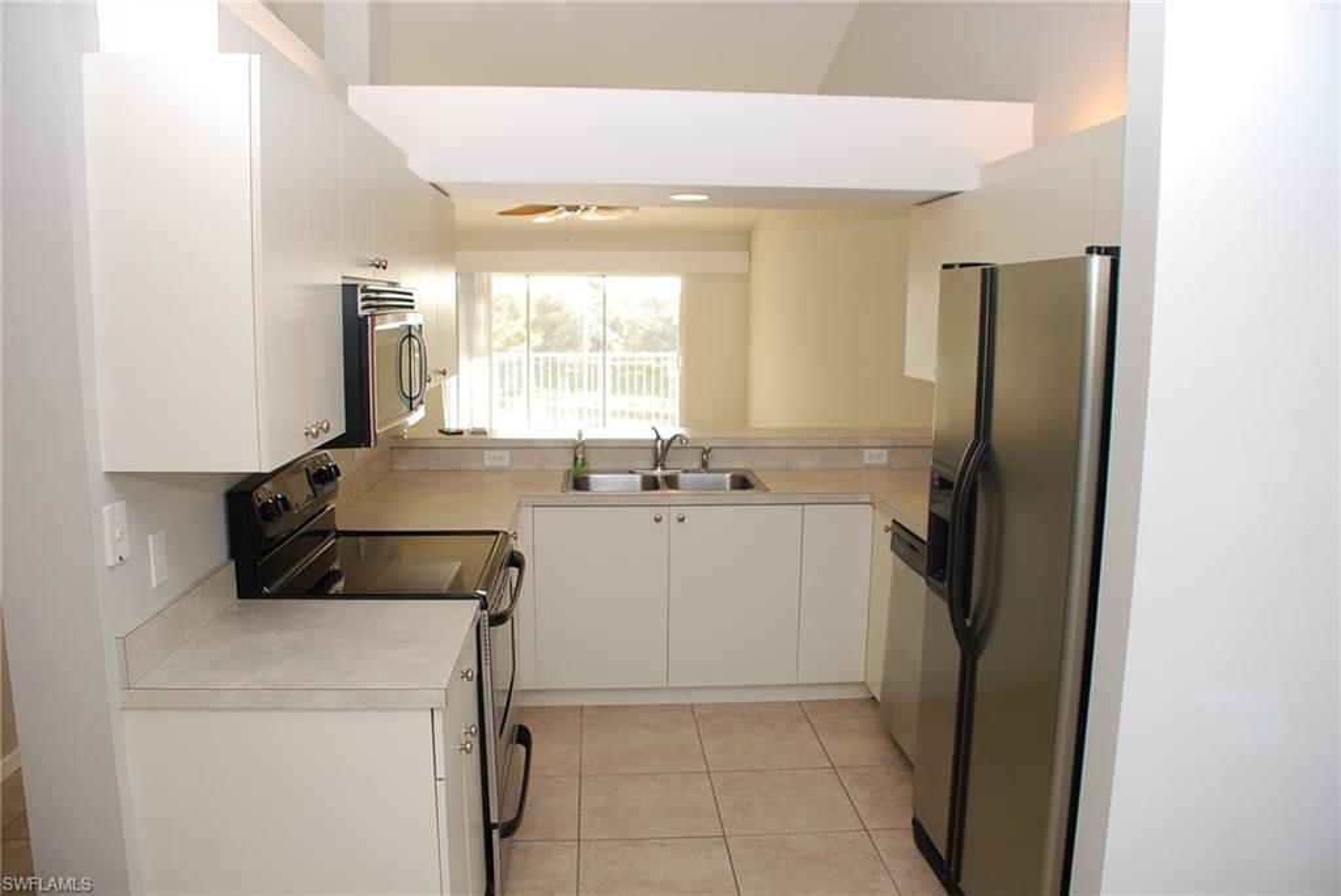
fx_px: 1006
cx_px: 670
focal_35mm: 27
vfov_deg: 48.0
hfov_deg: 67.4
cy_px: 448
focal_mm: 18
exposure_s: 1/60
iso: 200
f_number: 4
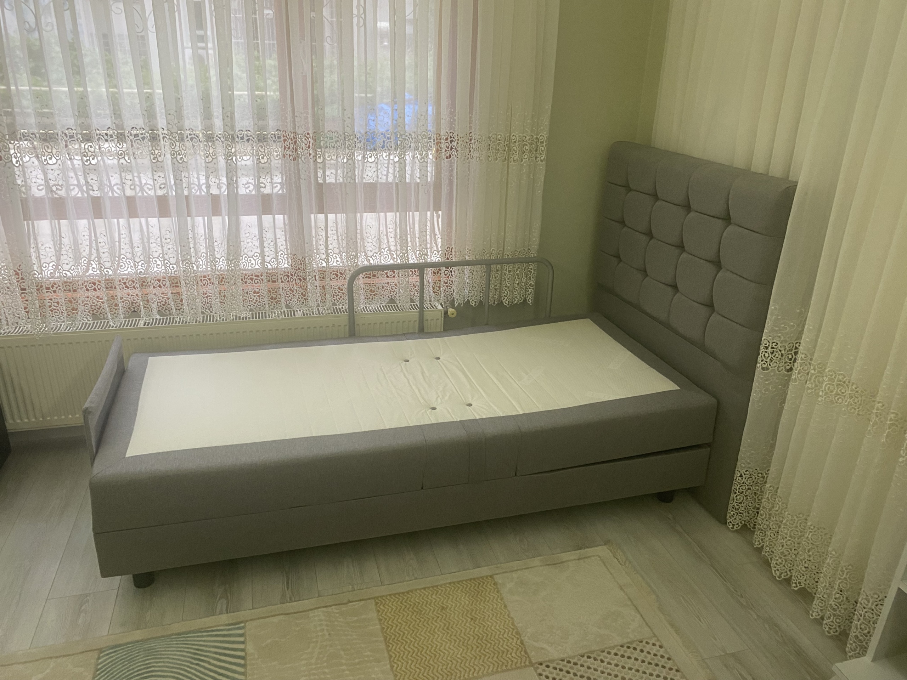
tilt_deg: -22.1
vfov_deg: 53.1
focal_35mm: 26
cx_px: 454
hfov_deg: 67.3
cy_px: 340
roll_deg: -1.7
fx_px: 681
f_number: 1.8
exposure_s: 1/60
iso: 160
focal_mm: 4.25
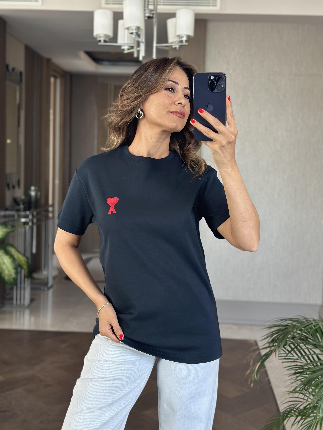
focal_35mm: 48
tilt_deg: -18.8
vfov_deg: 39.7
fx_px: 597
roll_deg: -1.0
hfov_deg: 30.3
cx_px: 162
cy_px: 215
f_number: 1.78
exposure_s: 1/74
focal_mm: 6.86
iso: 125
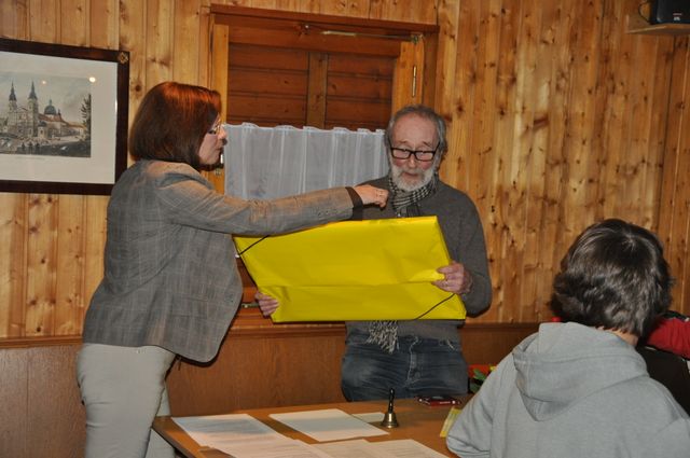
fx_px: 1005
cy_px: 229
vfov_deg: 25.7
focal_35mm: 52
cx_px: 345
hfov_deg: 37.9
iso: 800
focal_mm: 35
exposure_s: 1/60
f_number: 4.2
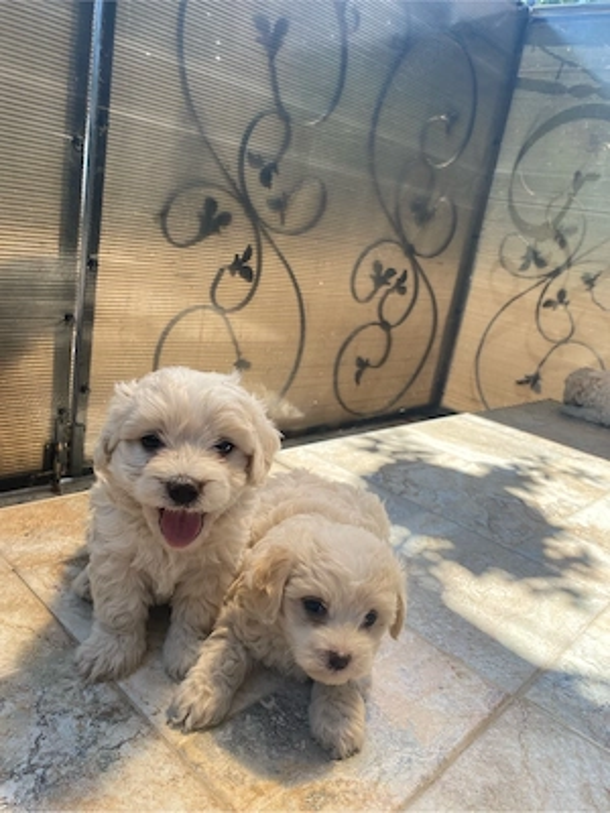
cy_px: 406
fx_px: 611
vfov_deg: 67.3
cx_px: 305
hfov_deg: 53.1
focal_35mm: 26
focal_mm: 4.25
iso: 32
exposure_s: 1/481
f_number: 1.8
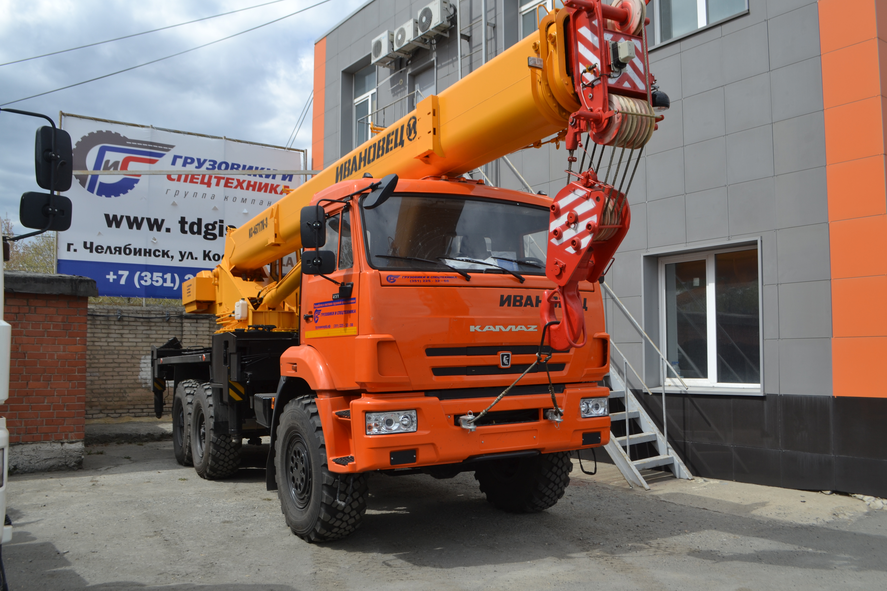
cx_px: 444
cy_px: 296
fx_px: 739
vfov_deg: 43.6
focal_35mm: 30
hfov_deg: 61.9
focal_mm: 20
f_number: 8
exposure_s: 1/250
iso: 100
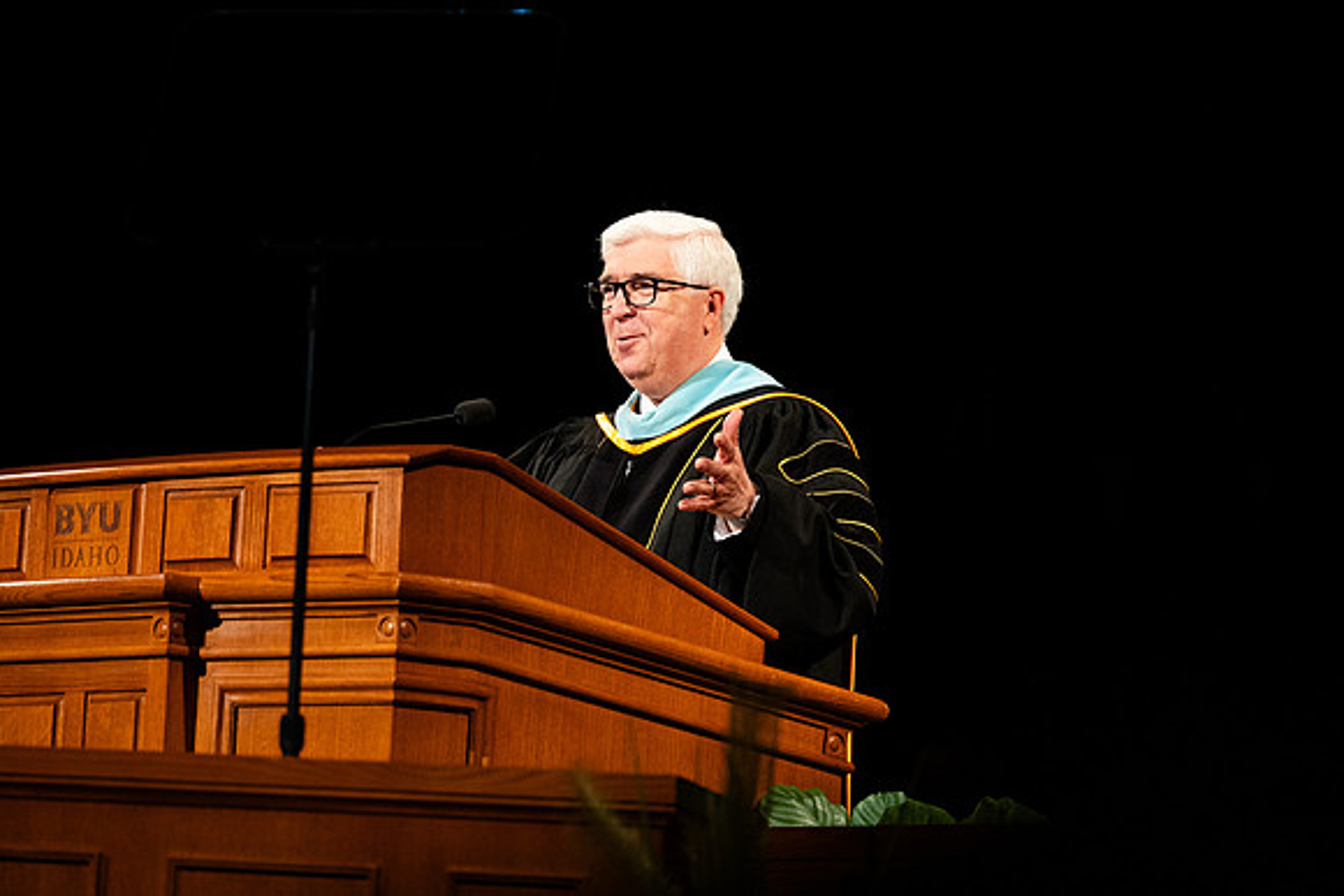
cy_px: 376
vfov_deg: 5.8
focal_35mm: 236
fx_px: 8826
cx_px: 751
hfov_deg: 8.7
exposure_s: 1/500
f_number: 3.5
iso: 2500
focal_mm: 200
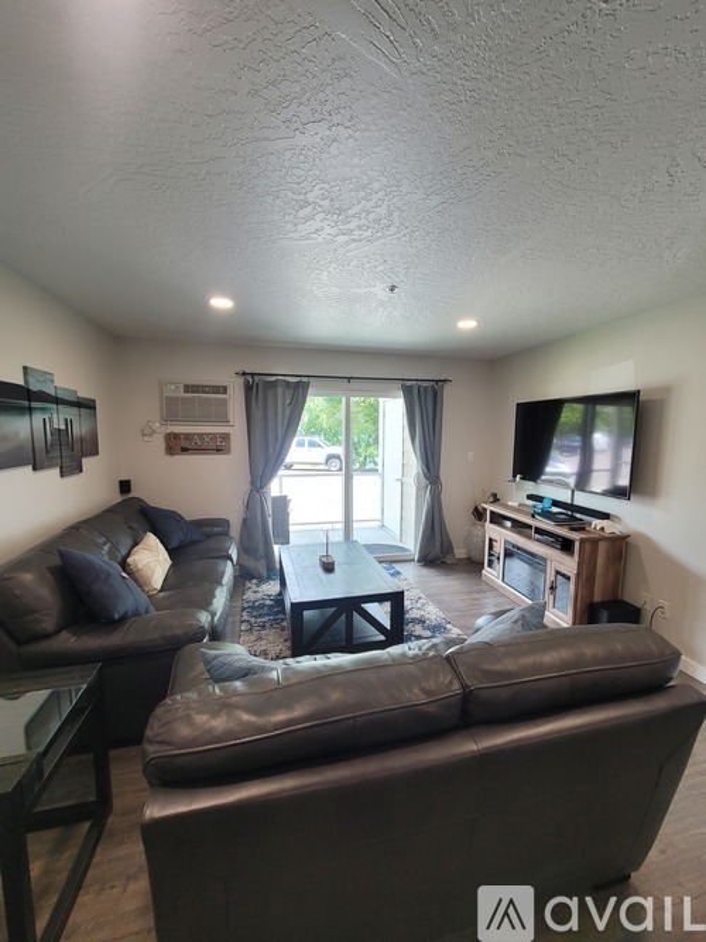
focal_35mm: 13
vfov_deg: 106.2
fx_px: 354
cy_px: 471
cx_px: 353
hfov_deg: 89.9
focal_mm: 2.2
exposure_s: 1/60
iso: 100
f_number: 2.2
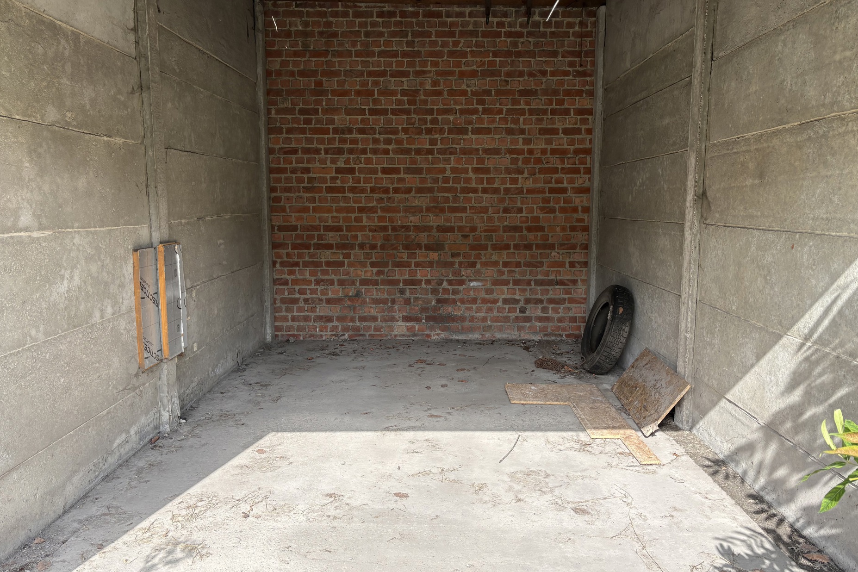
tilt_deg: -7.2
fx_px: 667
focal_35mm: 28
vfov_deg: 46.4
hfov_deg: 65.5
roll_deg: +0.4
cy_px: 281
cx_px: 433
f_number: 1.6
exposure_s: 1/791
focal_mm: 5.96
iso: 50
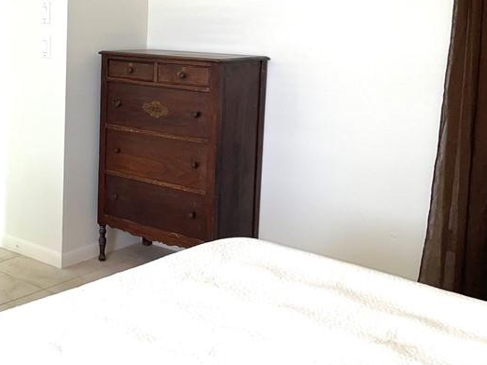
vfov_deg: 28.2
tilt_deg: -7.1
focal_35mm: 51
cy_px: 96
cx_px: 107
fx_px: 718
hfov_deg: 36.4
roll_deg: -1.2
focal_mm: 4.2
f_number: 1.6
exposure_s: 1/38
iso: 50
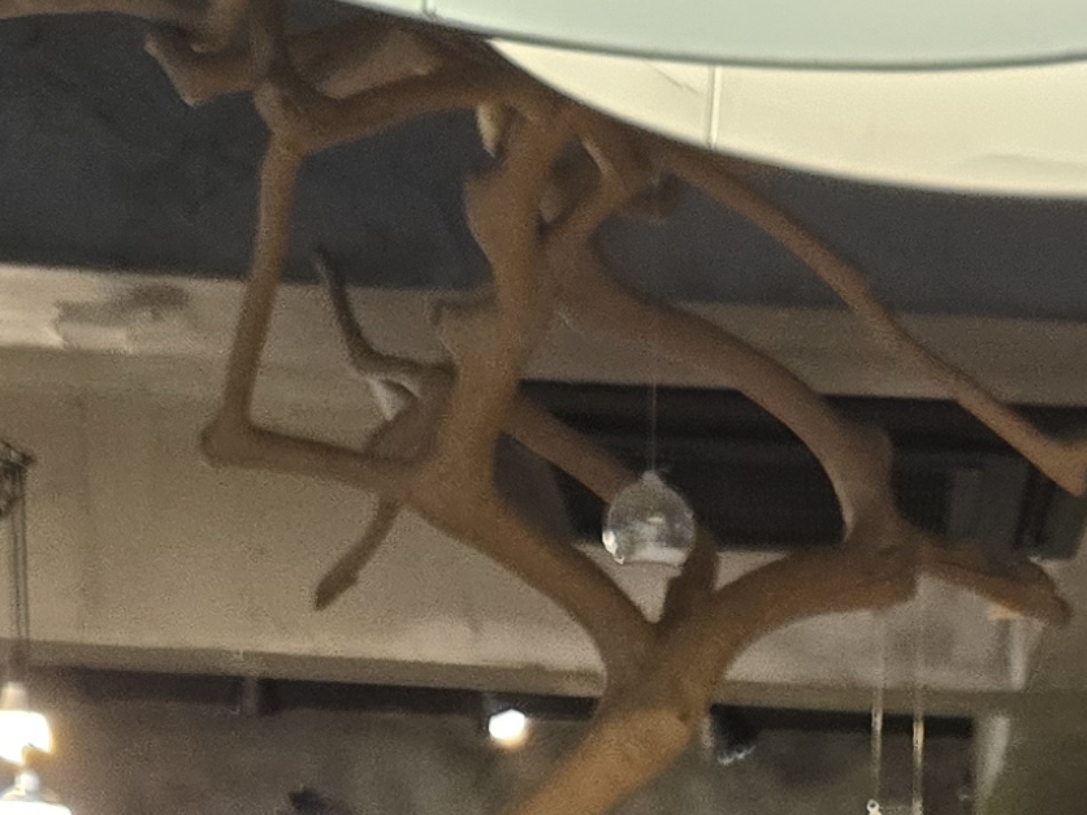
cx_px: 1117
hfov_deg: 17.4
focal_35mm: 110
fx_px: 3454
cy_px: 1915
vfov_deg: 11.3
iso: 100
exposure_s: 1/120
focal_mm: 5.4
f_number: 1.8
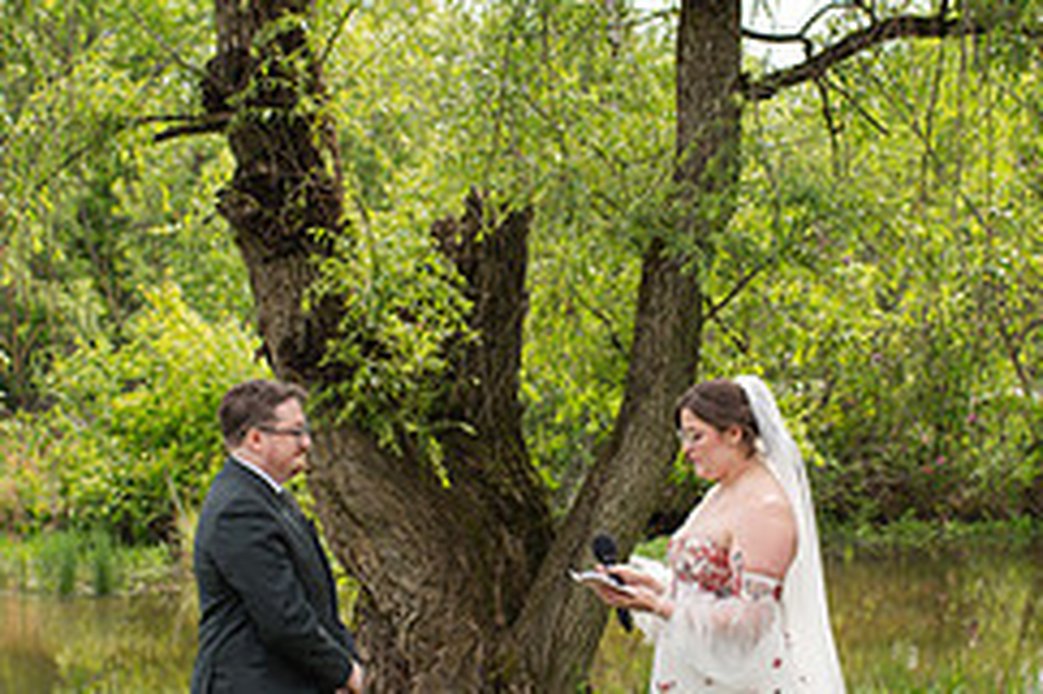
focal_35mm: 84
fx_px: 2432
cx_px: 552
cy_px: 457
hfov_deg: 24.2
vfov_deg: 16.2
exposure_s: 1/500
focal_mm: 35
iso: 100
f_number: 3.5
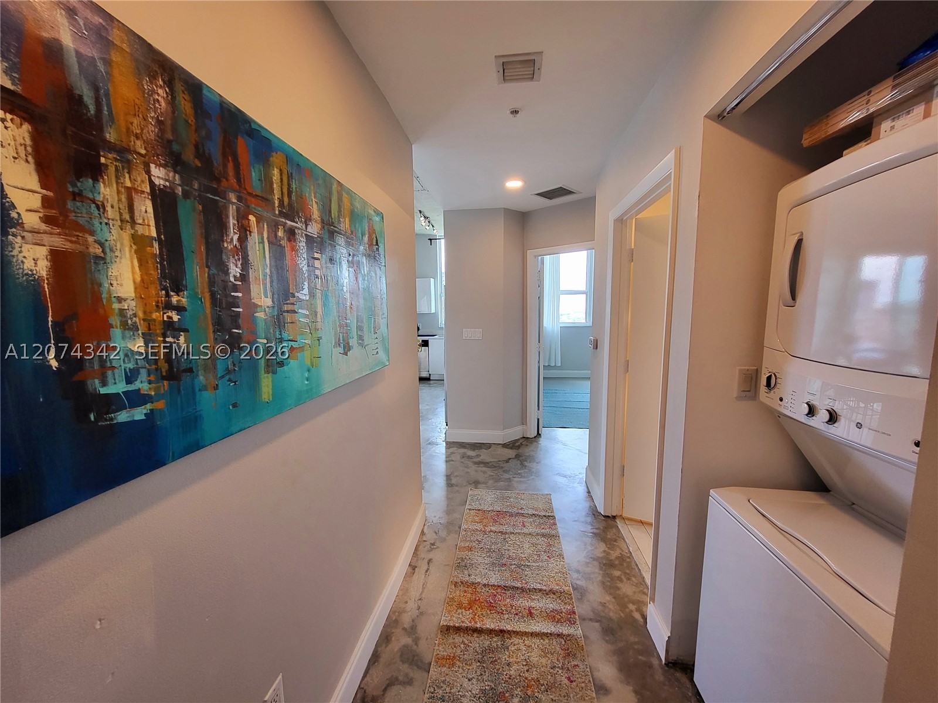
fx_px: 352
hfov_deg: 106.2
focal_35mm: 13
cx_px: 469
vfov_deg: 89.9
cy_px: 352
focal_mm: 1.74
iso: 100
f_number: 2.2
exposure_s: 1/60.2
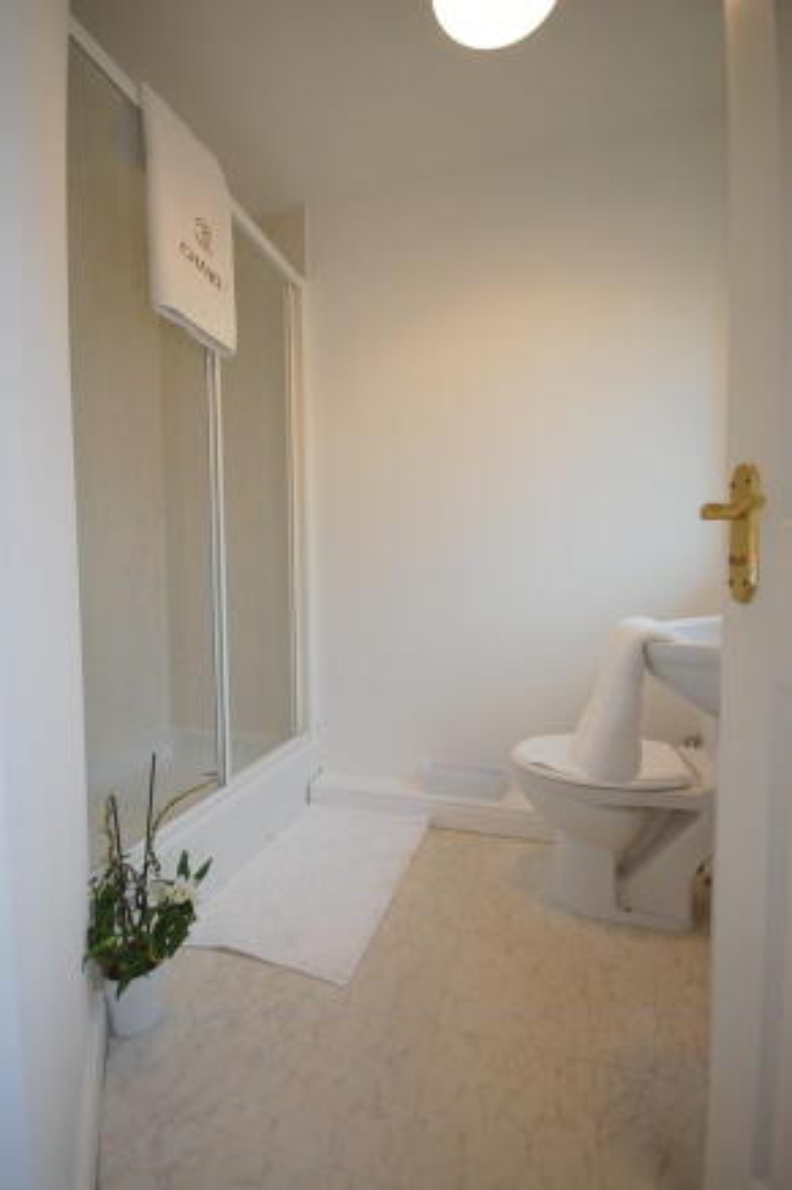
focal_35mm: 15
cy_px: 595
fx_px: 495
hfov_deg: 77.3
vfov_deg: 100.4
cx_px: 396
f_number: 4.5
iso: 400
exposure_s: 1/80
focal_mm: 10
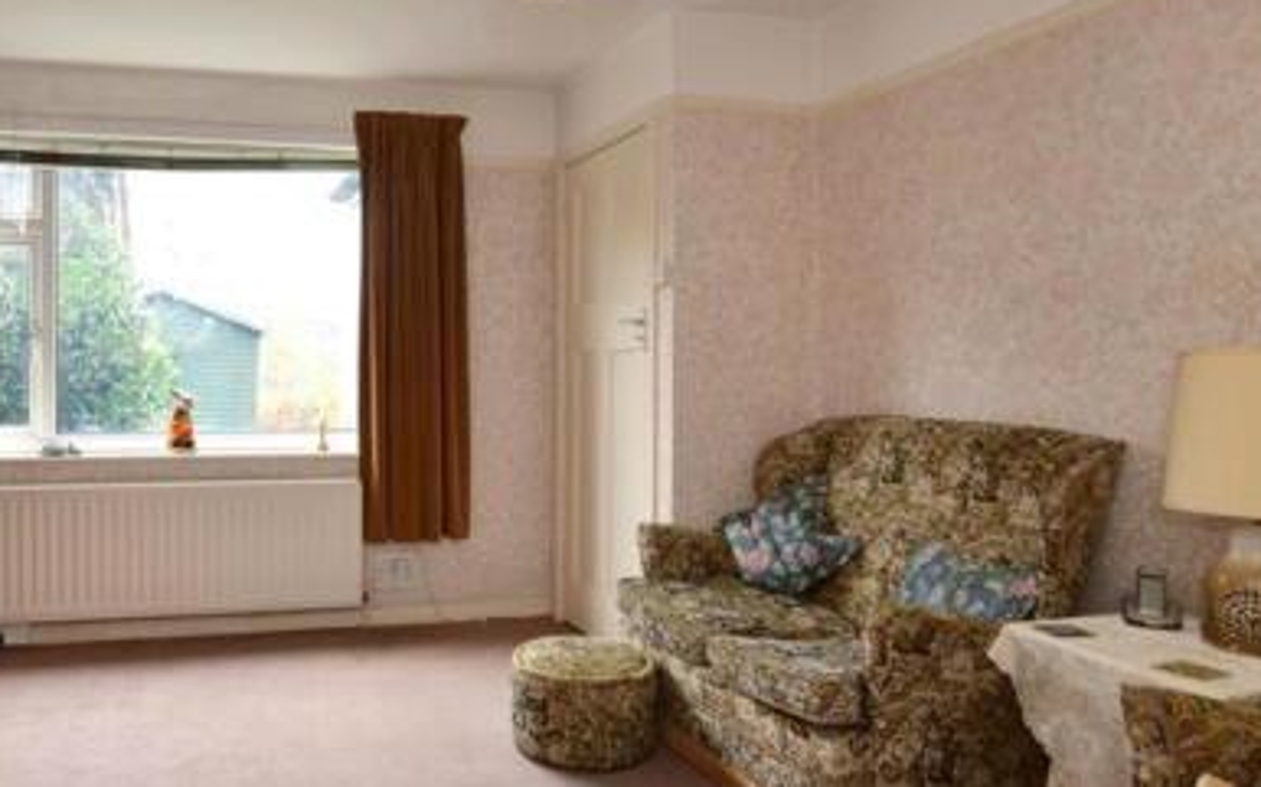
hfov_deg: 67.7
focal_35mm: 26
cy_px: 364
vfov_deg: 47.5
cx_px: 382
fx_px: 893
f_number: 11
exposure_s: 1/4
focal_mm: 10
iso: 200
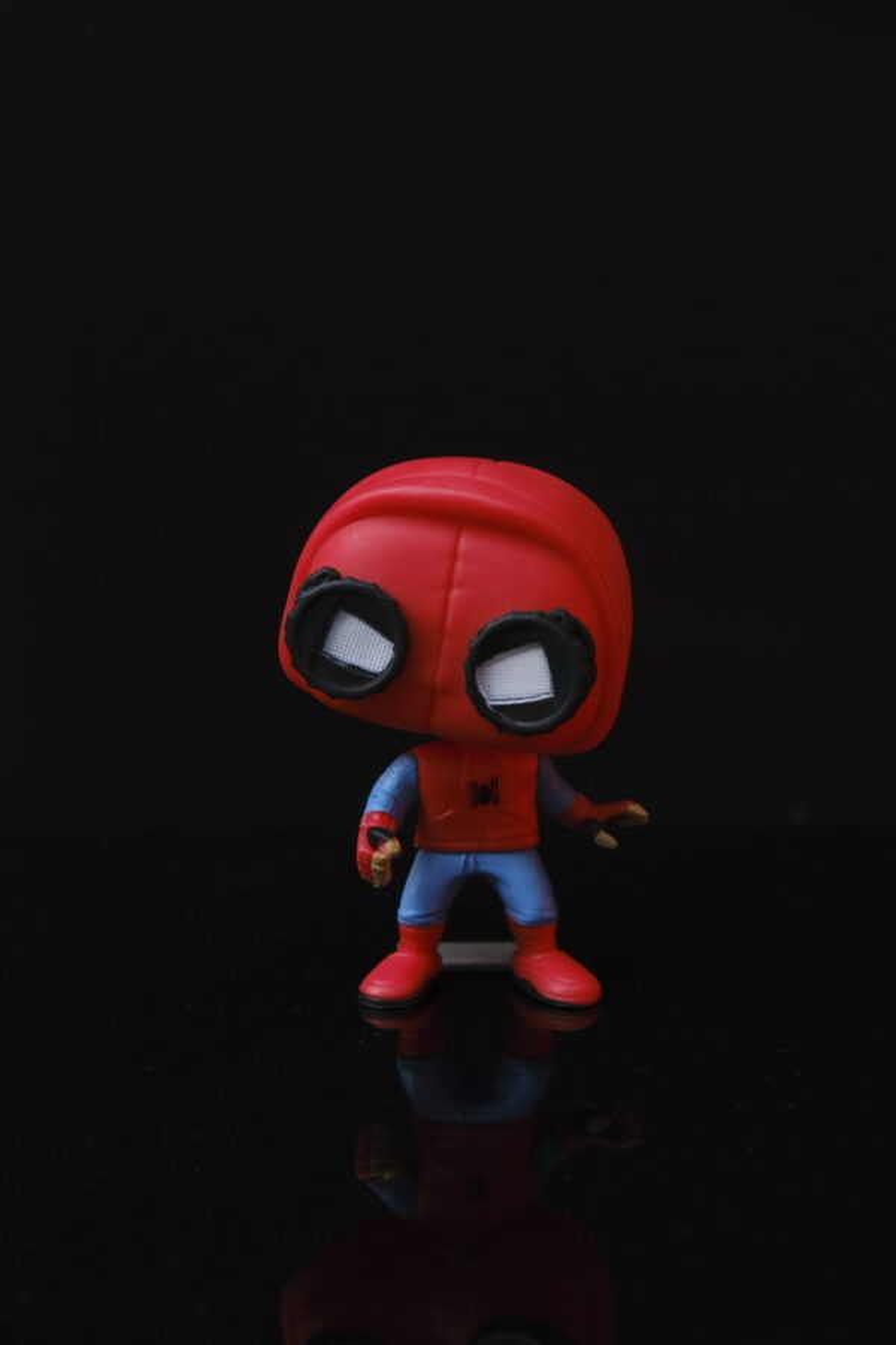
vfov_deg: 24.5
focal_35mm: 83
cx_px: 448
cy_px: 672
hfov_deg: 16.5
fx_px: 3098
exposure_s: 1/125
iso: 320
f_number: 5.6
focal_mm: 55
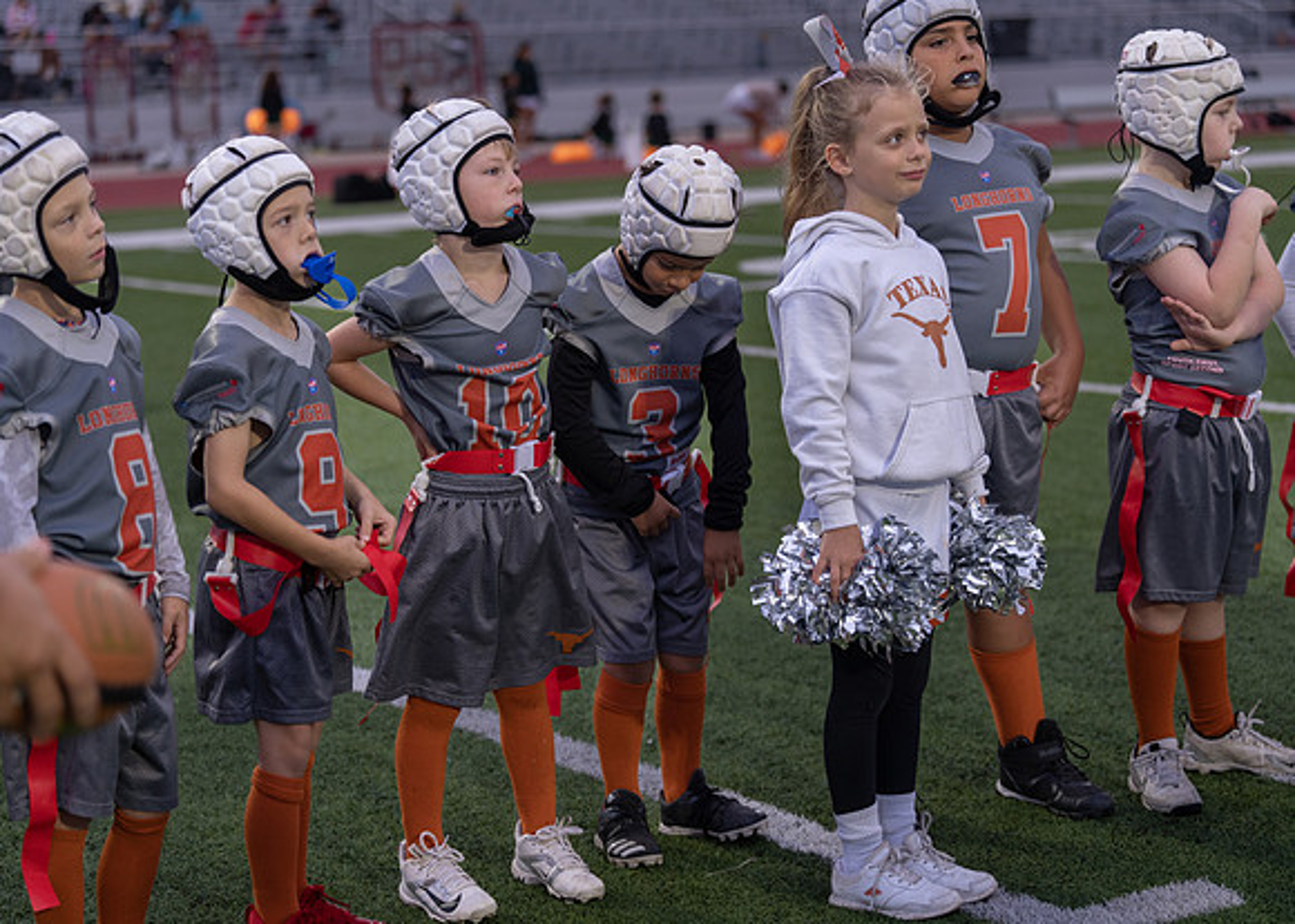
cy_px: 462
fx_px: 2697
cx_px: 648
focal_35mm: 73
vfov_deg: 19.4
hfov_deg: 27.0
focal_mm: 70
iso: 500
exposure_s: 1/320
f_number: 2.8
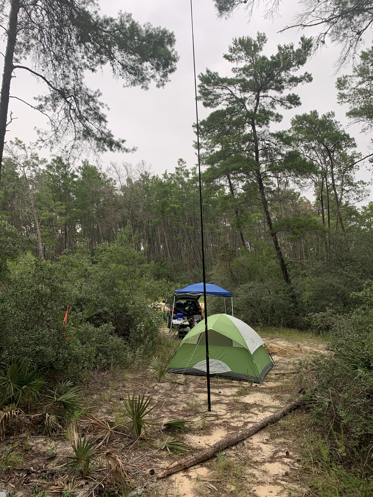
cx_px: 186
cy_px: 248
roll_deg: -0.3
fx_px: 374
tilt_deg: +3.6
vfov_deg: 67.3
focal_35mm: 26
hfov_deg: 53.1
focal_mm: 4.25
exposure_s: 1/121
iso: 32
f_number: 1.8
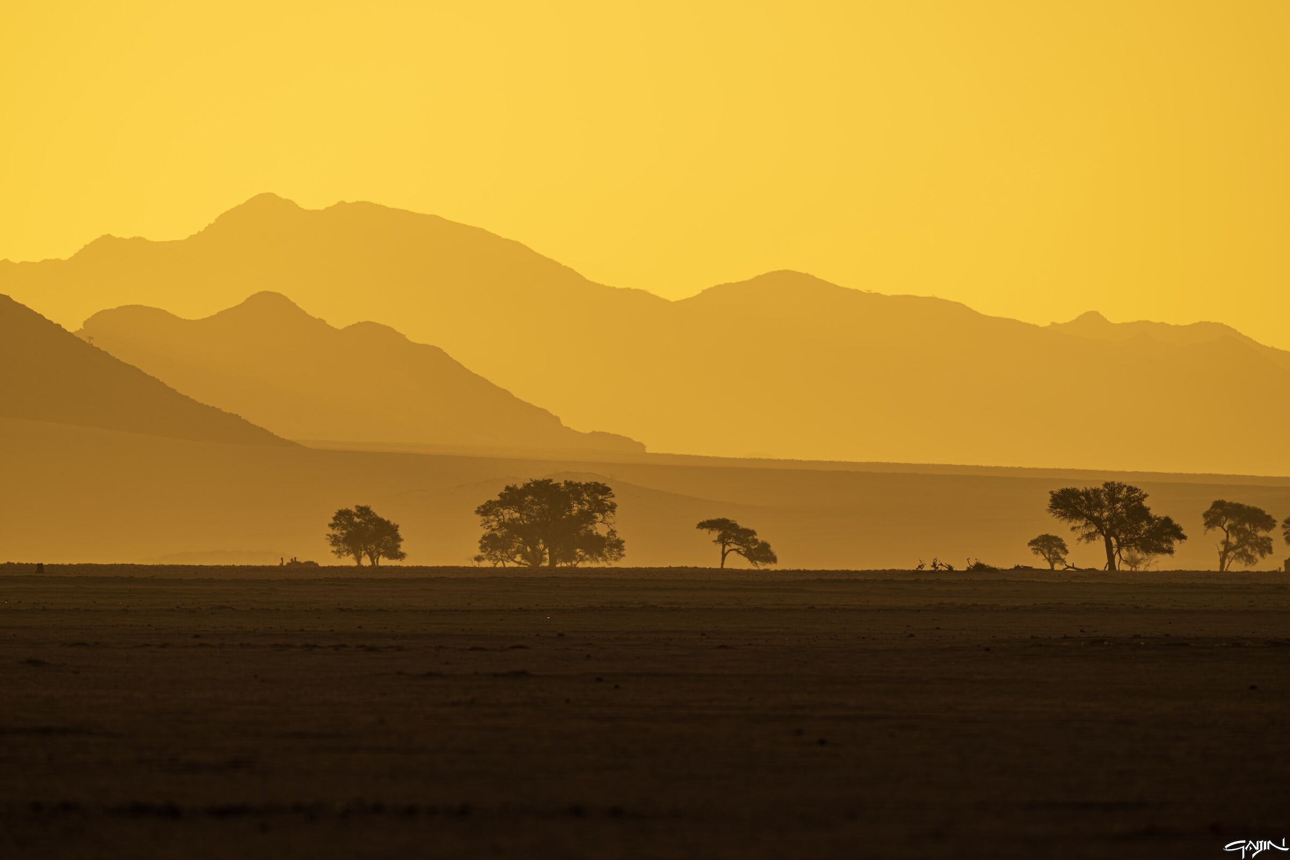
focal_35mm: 600
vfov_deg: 2.3
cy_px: 430
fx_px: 21498
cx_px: 645
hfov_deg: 3.4
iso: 64
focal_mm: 600
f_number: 8
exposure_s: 1/320
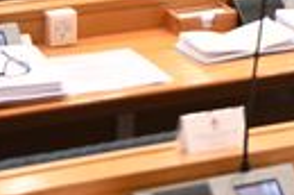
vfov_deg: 5.5
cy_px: -325
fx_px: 1931
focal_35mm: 237
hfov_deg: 8.3
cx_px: 552
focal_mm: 44
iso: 5000
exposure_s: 1/200
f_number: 4.5
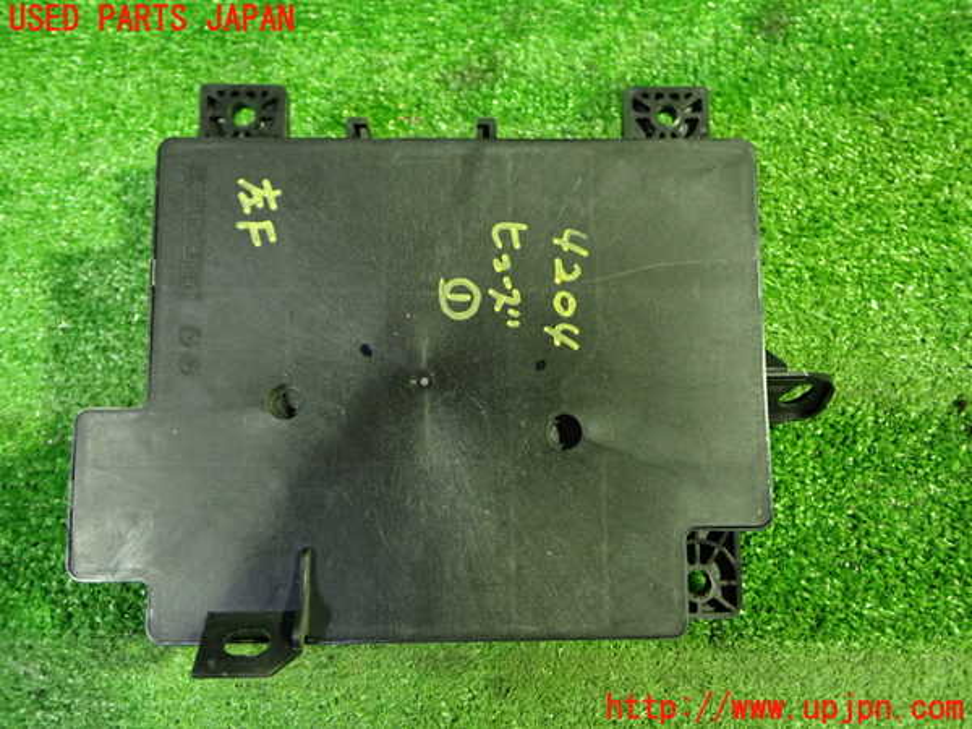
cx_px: 486
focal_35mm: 30
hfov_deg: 60.0
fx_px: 842
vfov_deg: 46.8
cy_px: 364
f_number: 2.3
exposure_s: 1/20
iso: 800
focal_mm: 5.4
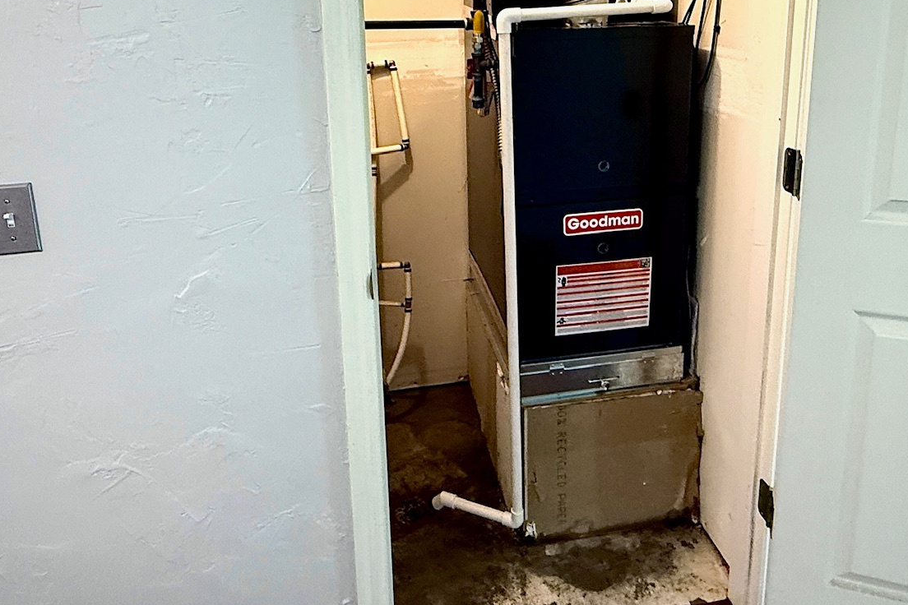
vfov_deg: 45.5
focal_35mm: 27
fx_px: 681
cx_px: 484
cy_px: 119
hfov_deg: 67.3
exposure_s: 1/60
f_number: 2.2
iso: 320
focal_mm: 2.22
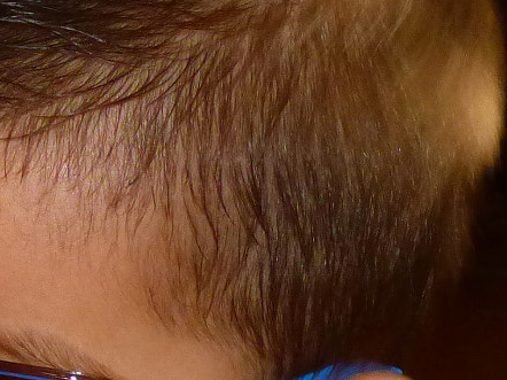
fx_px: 3235
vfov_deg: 6.7
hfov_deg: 9.0
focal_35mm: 221
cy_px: 389
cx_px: 149
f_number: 4.1
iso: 800
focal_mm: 10.34
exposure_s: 1/8
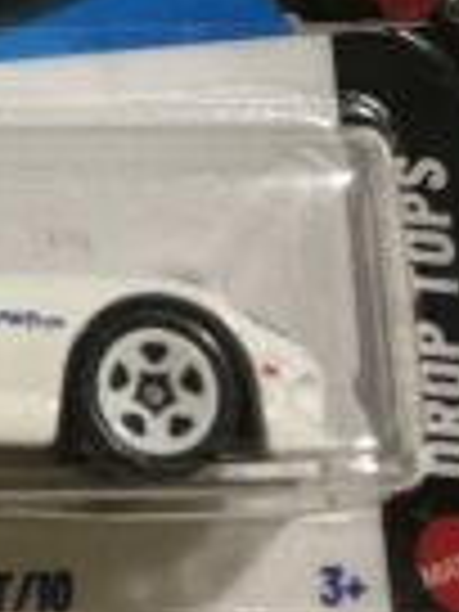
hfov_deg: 16.3
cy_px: -198
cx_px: -171
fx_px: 1503
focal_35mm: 85
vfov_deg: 20.8
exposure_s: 1/30
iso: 320
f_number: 1.8
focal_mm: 3
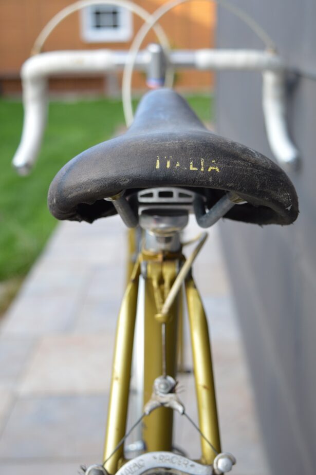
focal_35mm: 57
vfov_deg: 35.1
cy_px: 238
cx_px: 158
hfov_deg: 23.7
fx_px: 752
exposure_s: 1/125
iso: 200
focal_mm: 38
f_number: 5.6
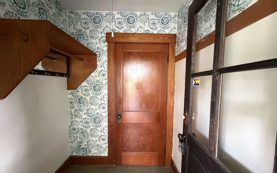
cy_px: 90
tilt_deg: -3.5
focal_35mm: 15
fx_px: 113
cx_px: 139
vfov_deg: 74.8
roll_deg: -0.7
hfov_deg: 101.5
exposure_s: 1/60
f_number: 2.2
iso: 1250
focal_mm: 2.22
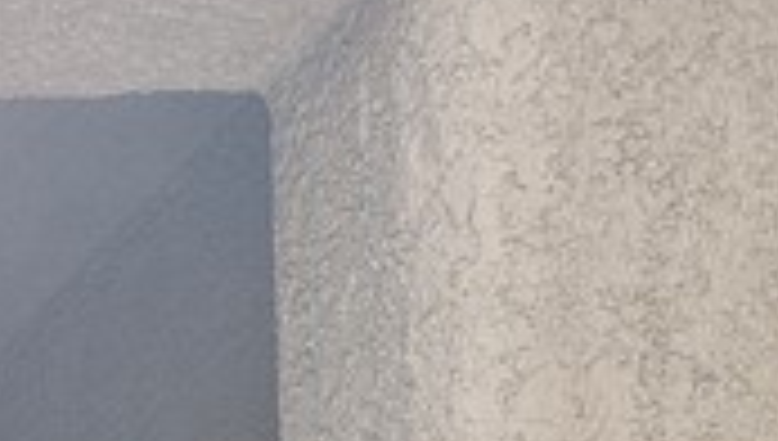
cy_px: 1156
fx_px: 3058
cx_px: -1102
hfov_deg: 11.8
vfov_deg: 7.5
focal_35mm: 148
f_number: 1.8
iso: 32
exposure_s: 1/180
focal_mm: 5.4
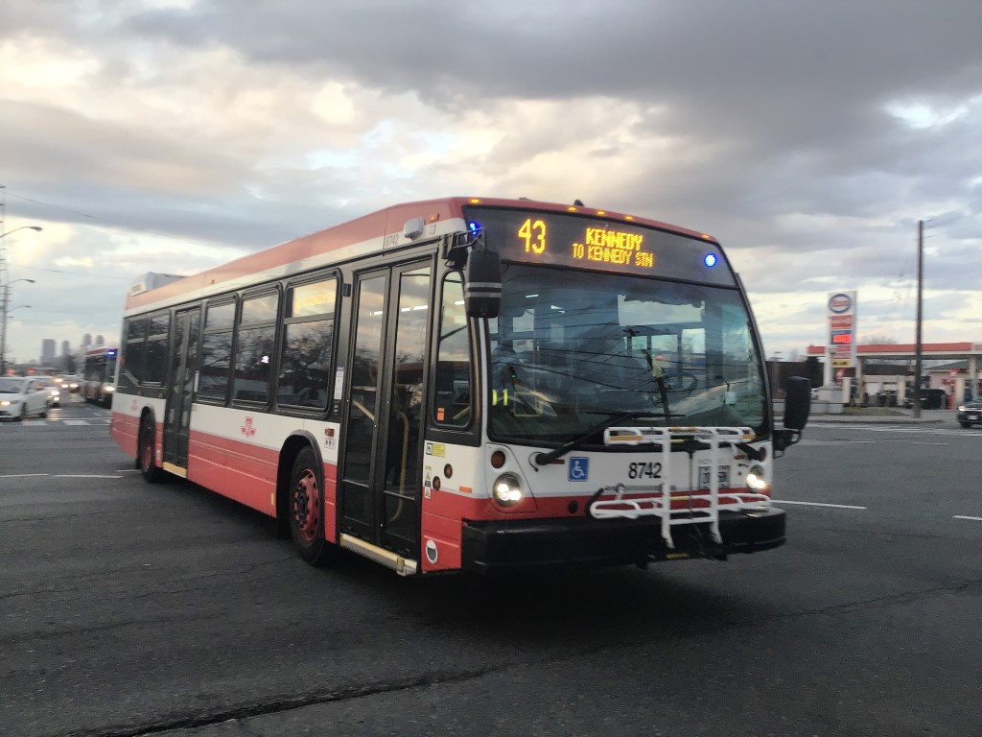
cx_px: 491
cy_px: 368
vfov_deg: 45.4
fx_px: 879
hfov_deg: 58.4
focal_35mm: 31
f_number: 2.4
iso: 40
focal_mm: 3.3
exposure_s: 1/120
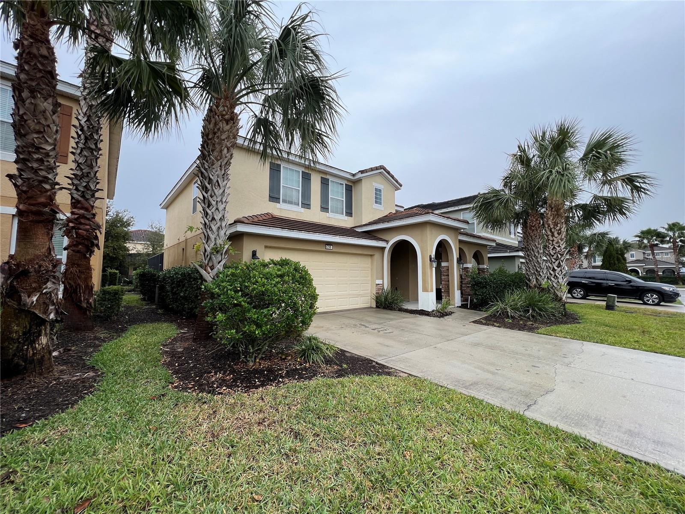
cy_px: 257
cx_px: 342
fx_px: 257
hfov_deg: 106.2
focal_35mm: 13
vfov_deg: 89.9
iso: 32
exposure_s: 1/396
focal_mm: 1.57
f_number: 1.8
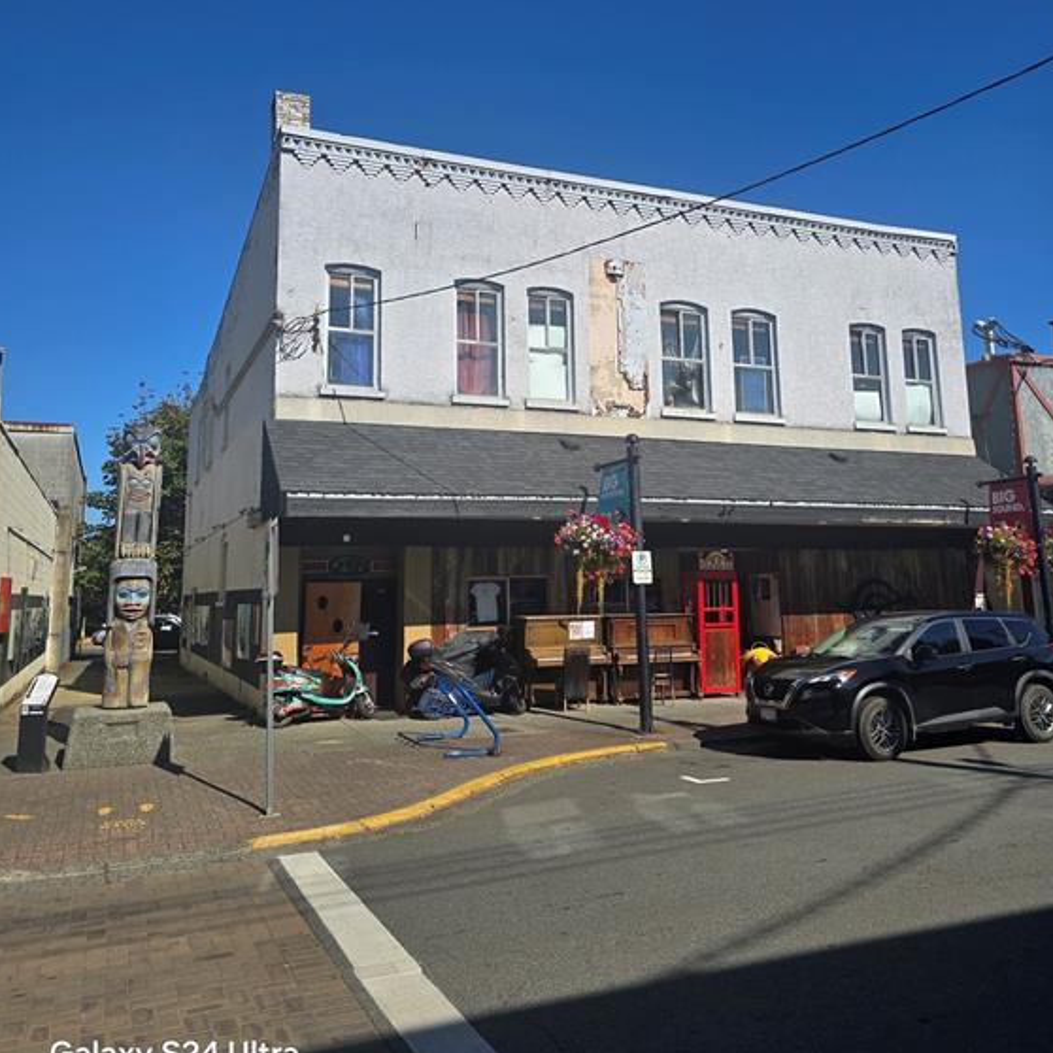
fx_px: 964
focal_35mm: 28
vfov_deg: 56.9
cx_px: 525
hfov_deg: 57.3
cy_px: 421
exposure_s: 1/1030
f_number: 1.7
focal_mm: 6.3
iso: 12
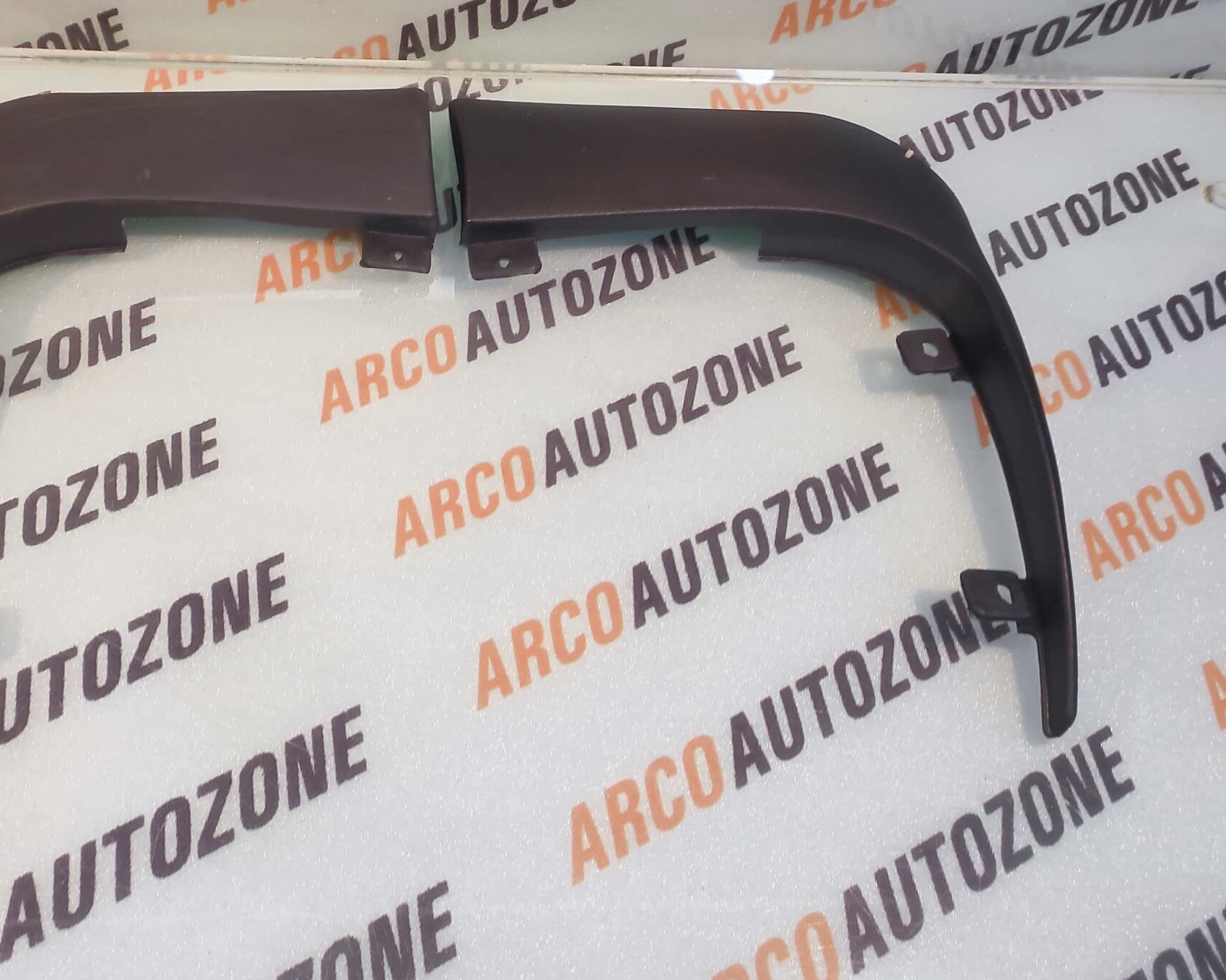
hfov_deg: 67.3
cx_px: 477
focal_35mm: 25
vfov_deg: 55.8
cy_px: 344
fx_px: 907
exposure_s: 1/33
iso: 173
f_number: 1.79
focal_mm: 4.74
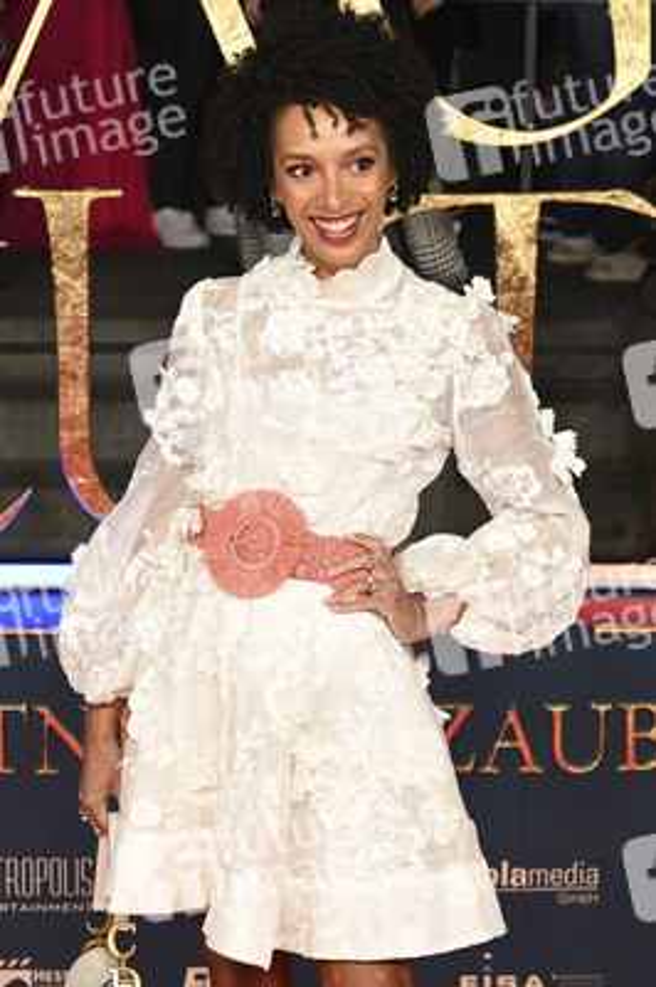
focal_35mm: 75
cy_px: 494
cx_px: 328
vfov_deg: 27.0
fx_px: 2053
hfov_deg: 18.2
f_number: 5.6
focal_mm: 75
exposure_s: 1/125
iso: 640
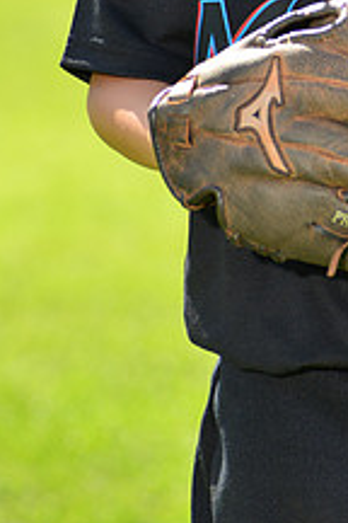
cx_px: 383
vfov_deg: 3.8
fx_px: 7786
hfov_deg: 2.6
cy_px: -119
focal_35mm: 537
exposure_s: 1/250
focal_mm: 200
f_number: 8
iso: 200
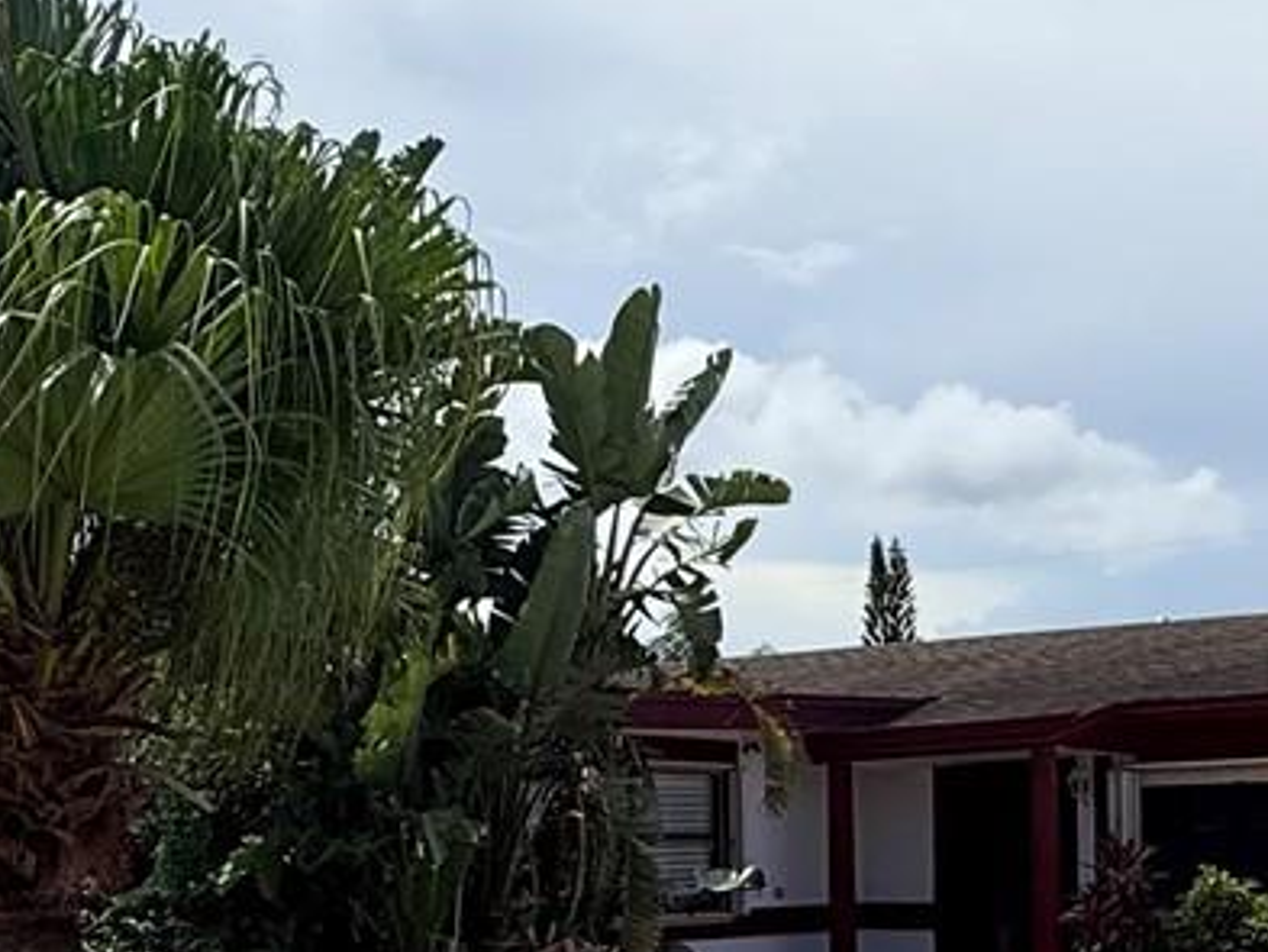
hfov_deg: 32.7
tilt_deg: -1.0
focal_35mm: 57
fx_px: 2089
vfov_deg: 24.7
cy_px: 917
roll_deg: -0.1
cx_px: 1045
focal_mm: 2.22
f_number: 2.2
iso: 50
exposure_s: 1/2410
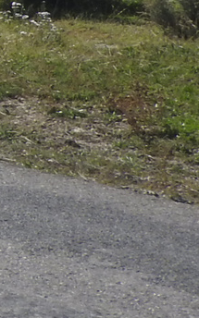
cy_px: -226
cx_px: -698
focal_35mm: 208
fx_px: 1805
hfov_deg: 5.3
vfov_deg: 9.6
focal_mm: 5.9
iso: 100
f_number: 3.6
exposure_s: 1/1600
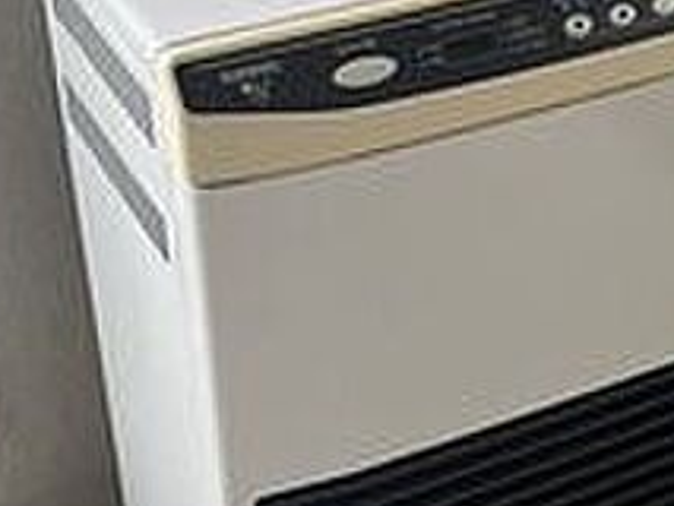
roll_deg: -1.7
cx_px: 462
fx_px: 1520
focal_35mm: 78
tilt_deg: -39.2
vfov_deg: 18.9
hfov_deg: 24.9
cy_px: 300
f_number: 1.6
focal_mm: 5.1
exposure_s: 1/122
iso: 40
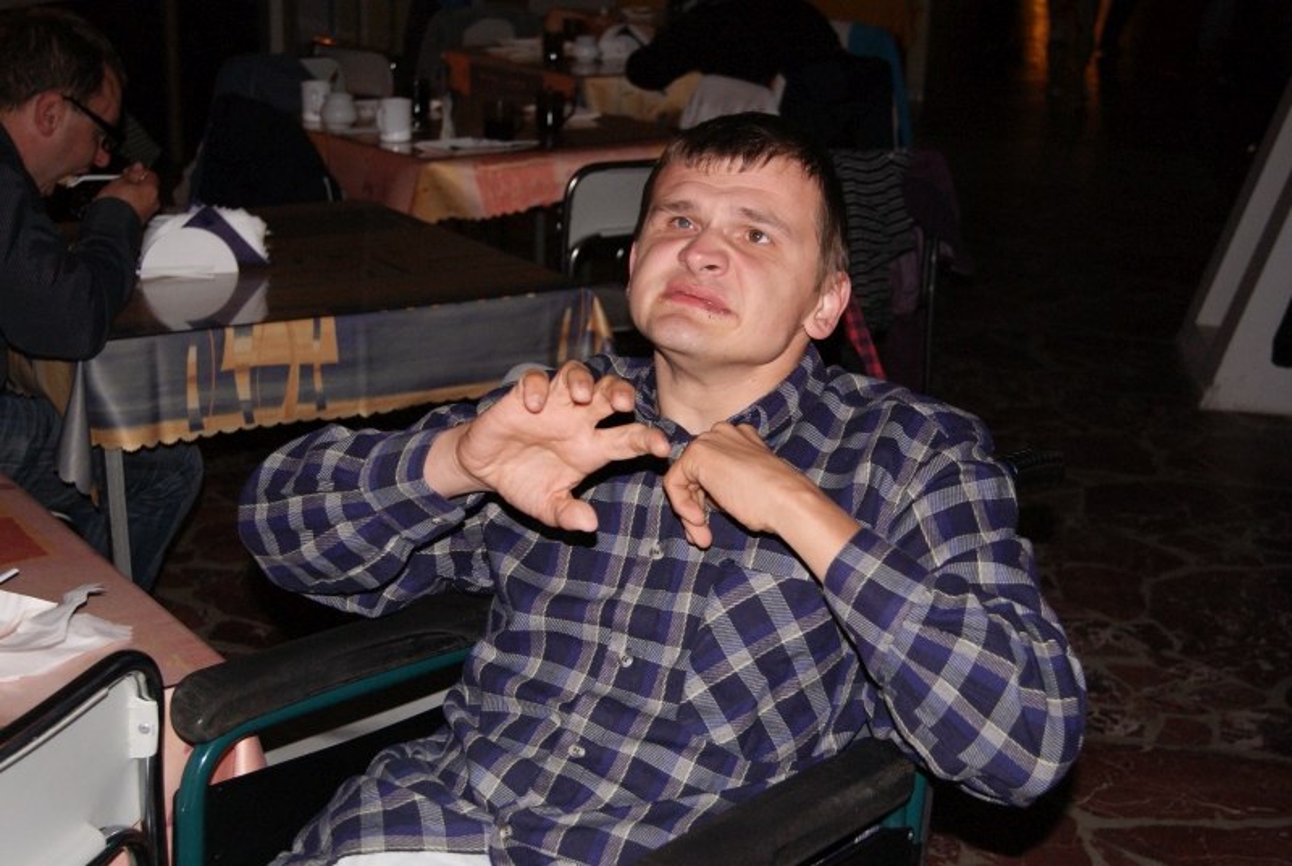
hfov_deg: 37.8
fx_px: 1887
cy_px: 433
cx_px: 646
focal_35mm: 52
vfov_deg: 25.8
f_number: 4.5
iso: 400
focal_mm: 35
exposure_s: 1/60
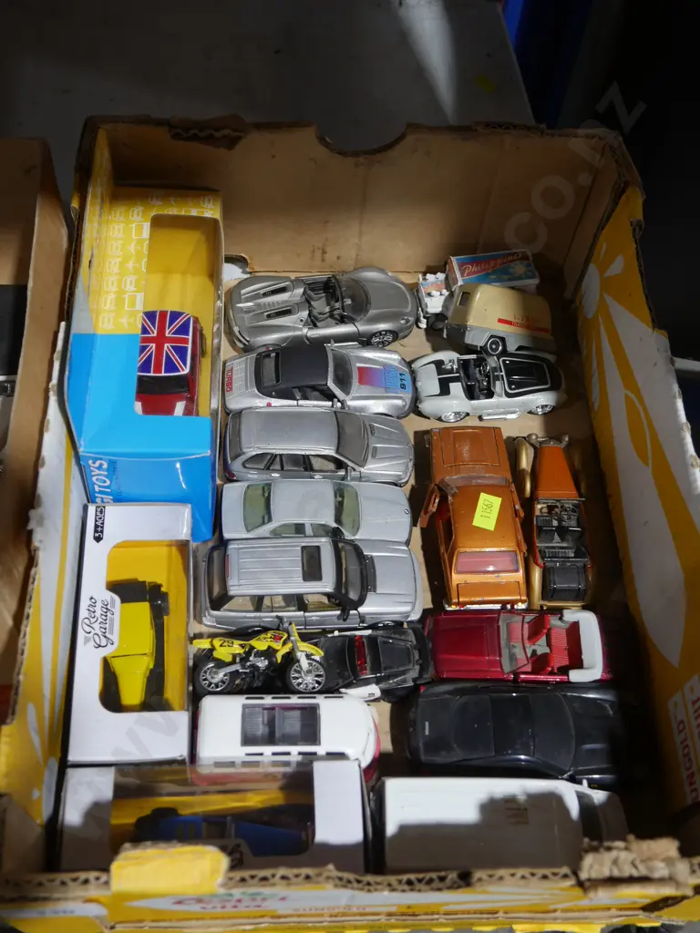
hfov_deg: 37.7
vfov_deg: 49.0
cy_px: 466
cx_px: 350
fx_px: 1025
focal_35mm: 38
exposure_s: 1/60
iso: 400
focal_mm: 19
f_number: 4.1
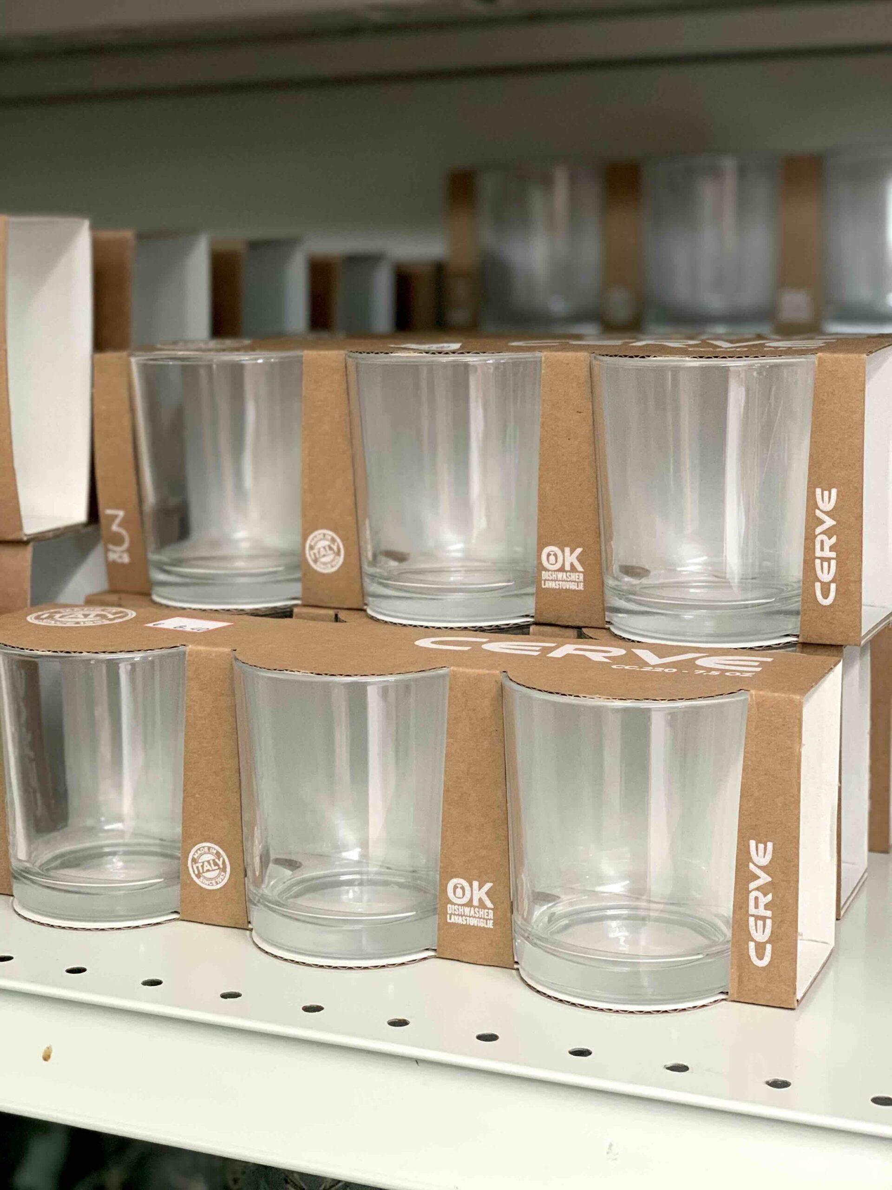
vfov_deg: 36.8
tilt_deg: -9.2
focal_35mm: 52
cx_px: 446
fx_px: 1787
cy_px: 595
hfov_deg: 28.0
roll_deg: +0.3
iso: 250
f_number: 2.4
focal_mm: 6
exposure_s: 1/60
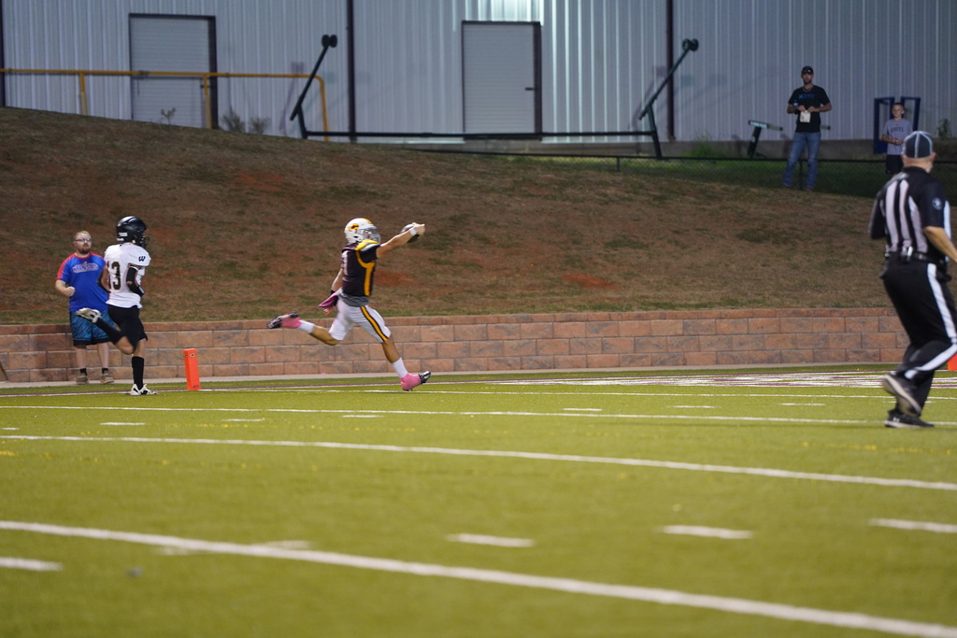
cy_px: 319
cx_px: 478
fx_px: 5317
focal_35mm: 200
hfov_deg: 10.3
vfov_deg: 6.9
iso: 3200
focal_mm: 200
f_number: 2.8
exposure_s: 1/250
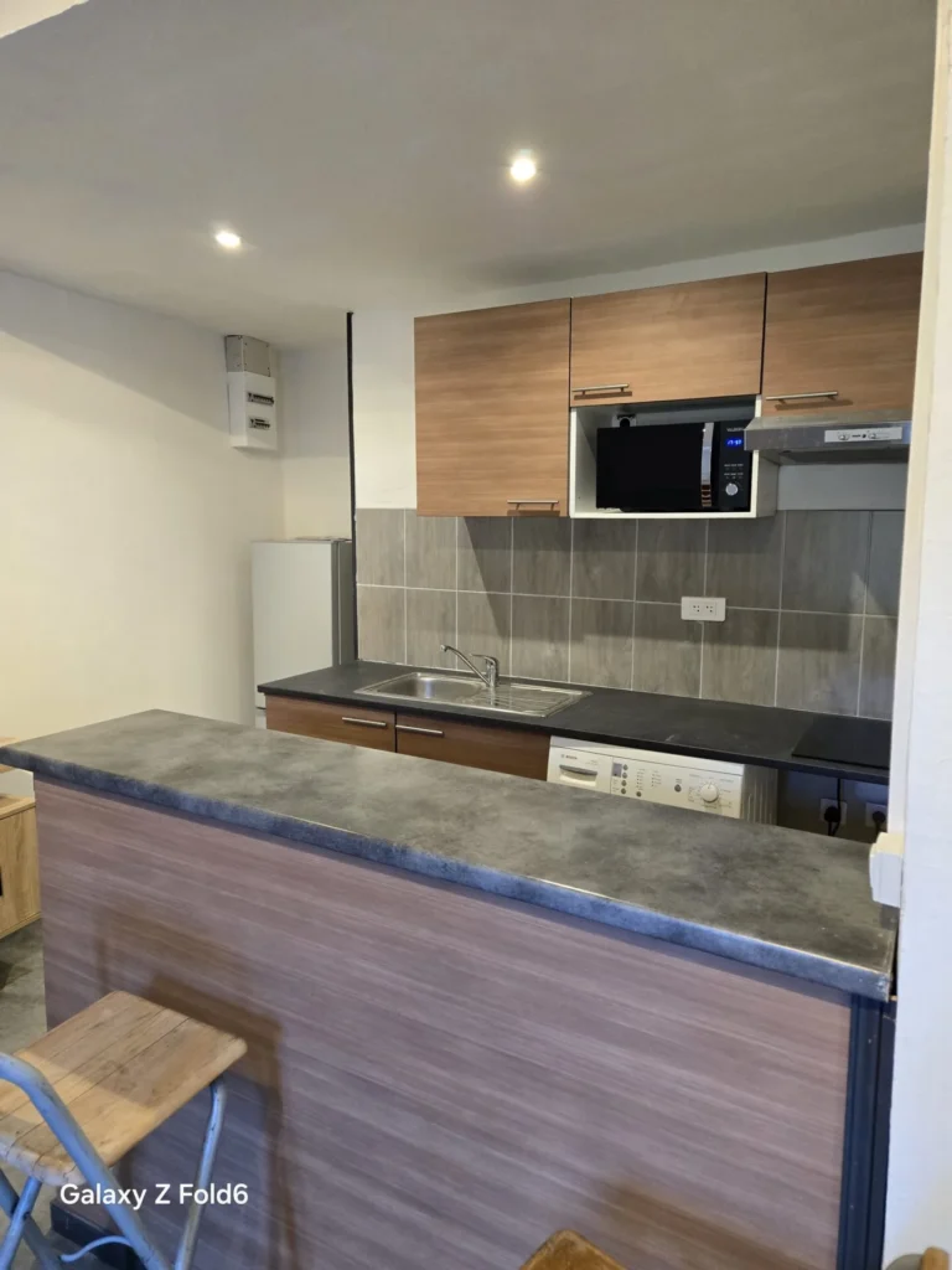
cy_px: 635
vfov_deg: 73.9
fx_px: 843
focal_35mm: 23
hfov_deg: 58.9
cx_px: 476
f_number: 1.8
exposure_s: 1/100
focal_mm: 5.4
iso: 640
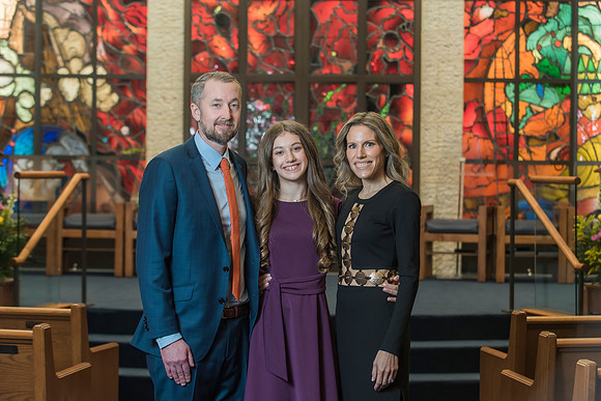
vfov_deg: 15.2
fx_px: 1505
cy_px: 200
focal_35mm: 90
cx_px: 292
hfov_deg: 22.6
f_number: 4.5
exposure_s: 1/100
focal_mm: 86
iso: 1000
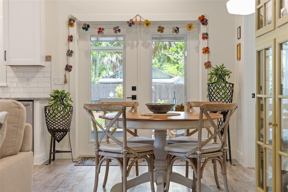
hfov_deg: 35.2
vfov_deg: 23.9
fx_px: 453
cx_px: 144
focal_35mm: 57
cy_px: 96
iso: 1600
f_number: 5
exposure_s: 1/60
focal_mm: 56.7
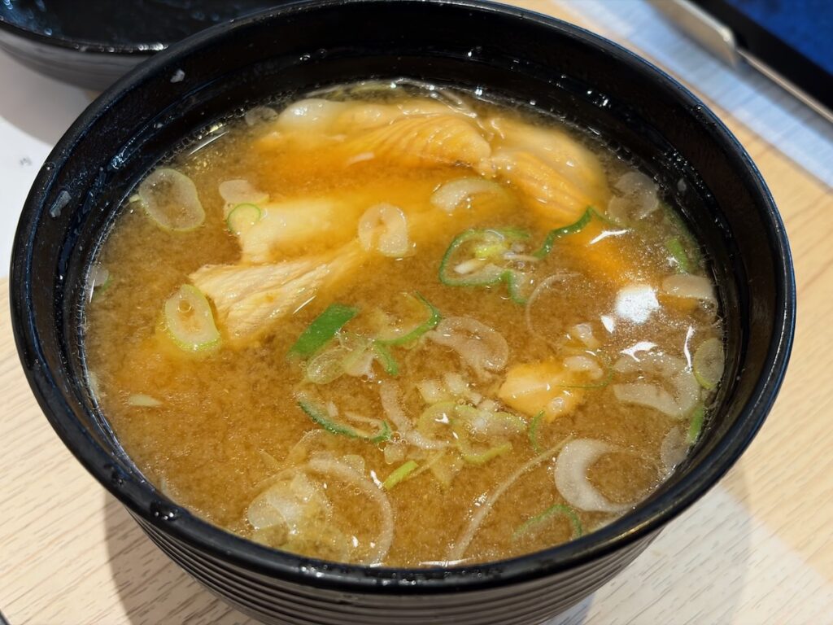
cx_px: 416
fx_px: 1251
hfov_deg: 36.8
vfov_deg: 28.0
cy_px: 312
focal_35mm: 52
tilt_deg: -51.1
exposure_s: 1/50
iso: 40
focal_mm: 5.96
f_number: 1.6
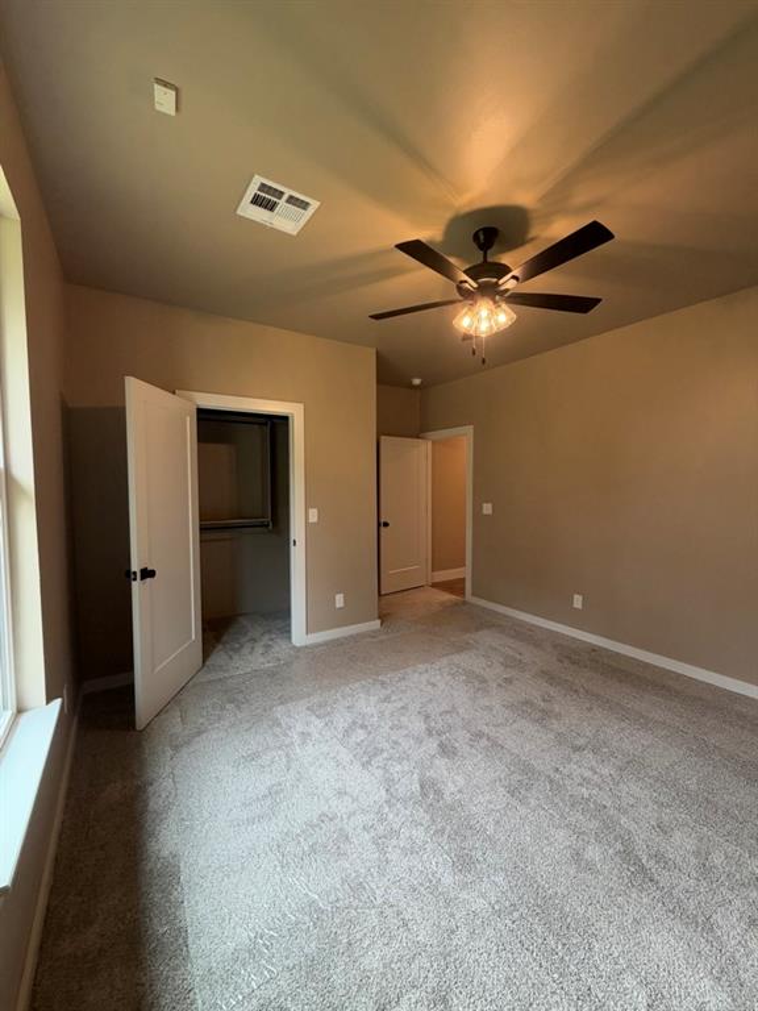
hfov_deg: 85.7
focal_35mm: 14
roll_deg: -0.2
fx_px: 409
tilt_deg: -2.4
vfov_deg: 102.1
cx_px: 379
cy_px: 506
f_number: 2.2
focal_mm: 2.22
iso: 250
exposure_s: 1/60
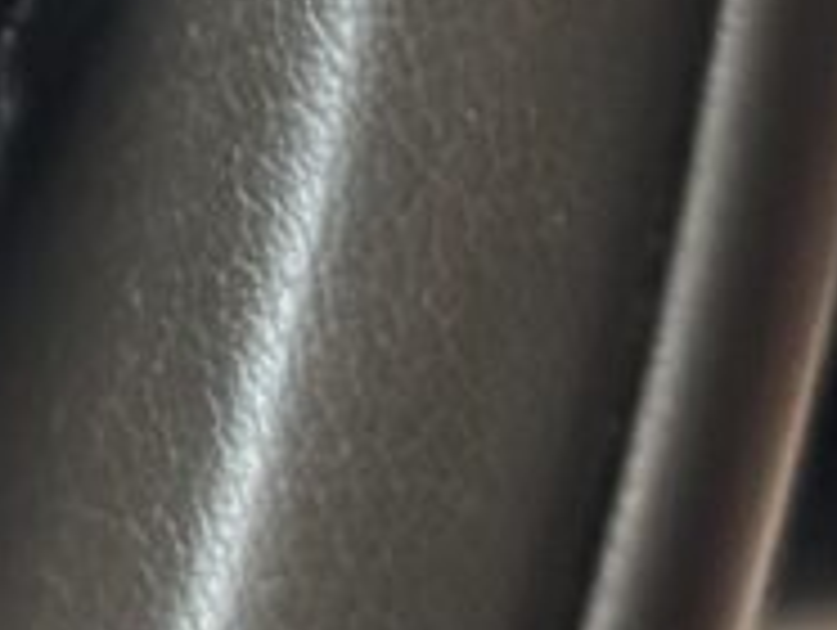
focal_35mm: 264
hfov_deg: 7.3
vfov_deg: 5.4
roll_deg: -3.7
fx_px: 6392
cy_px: -972
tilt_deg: -28.9
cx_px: -688
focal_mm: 6.76
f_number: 1.78
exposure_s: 1/25
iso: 500
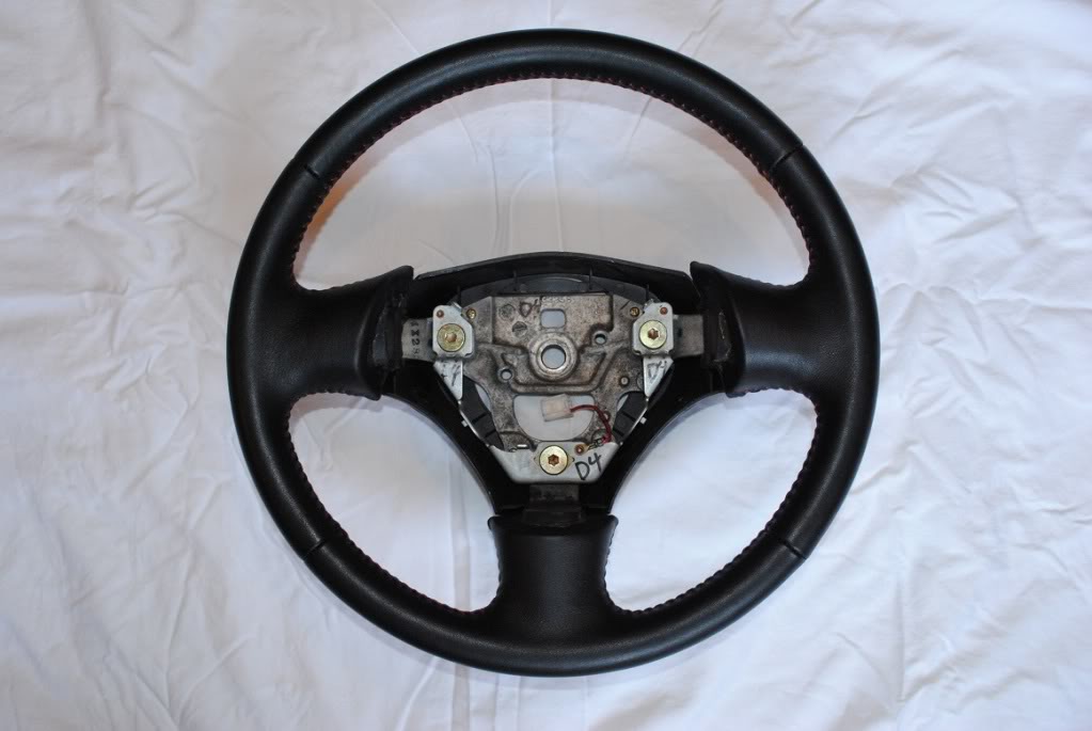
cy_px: 366
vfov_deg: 40.1
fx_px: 1002
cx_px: 546
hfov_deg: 57.2
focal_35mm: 33
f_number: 6.3
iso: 800
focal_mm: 22
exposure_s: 1/30
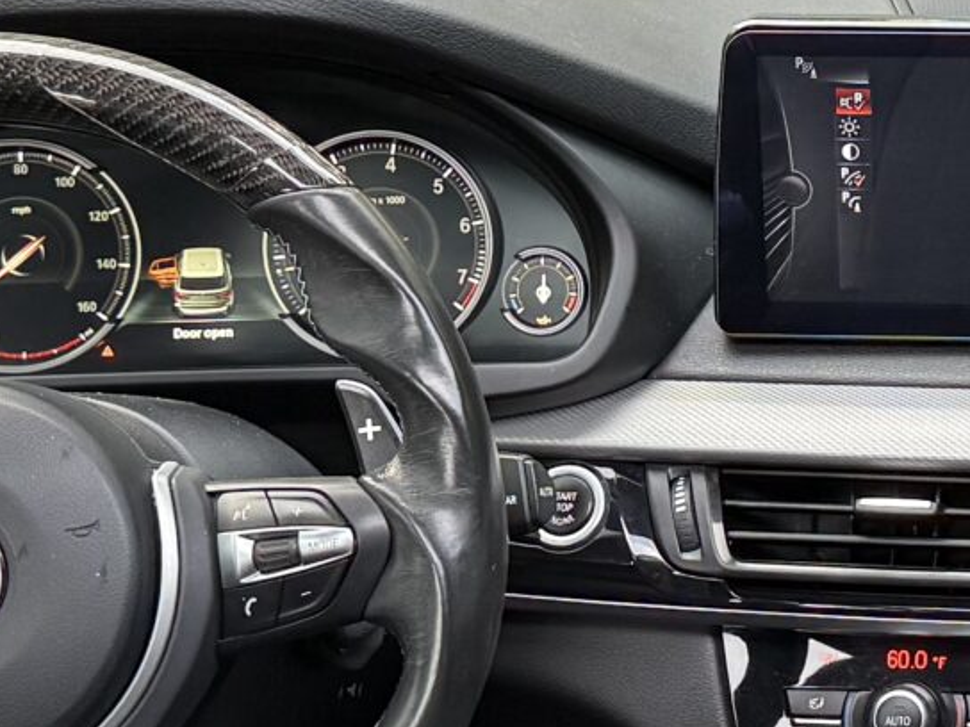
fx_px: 3166
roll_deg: +1.0
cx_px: 1184
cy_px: 150
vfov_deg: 13.0
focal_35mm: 113
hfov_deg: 16.6
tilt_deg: -14.5
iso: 200
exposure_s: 1/105
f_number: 1.78
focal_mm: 6.76
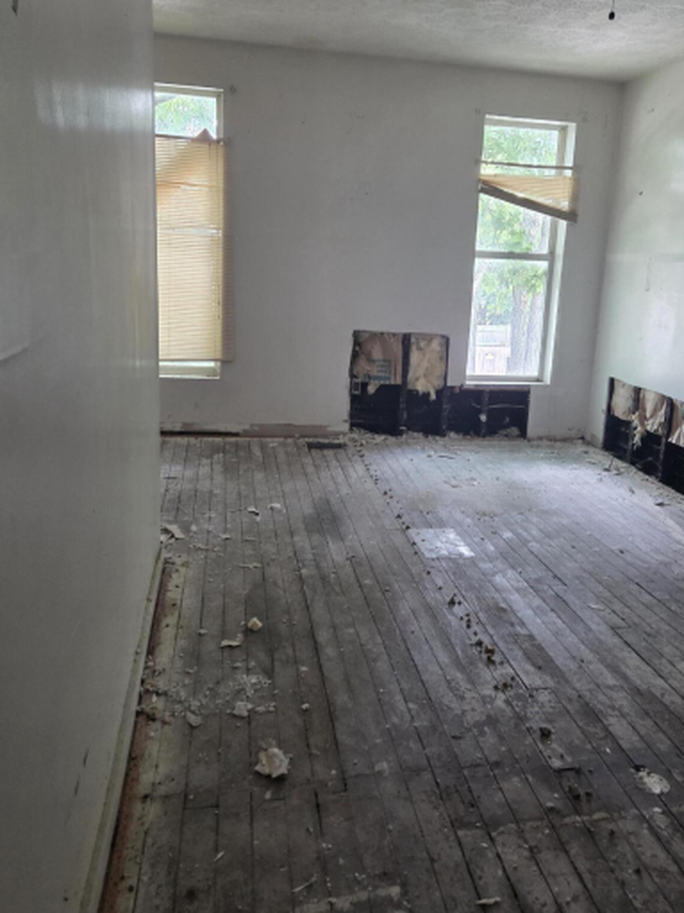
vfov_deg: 59.9
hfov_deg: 46.7
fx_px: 791
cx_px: 382
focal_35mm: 30
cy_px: 426
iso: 500
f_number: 1.8
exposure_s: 1/120
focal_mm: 5.4
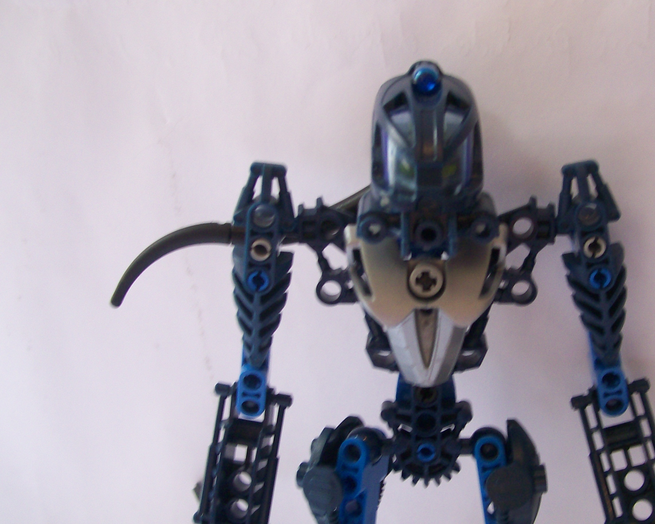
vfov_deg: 31.4
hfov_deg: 38.5
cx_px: 412
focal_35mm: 48
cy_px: 290
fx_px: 930
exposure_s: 1/32
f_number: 2.7
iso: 90
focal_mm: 6
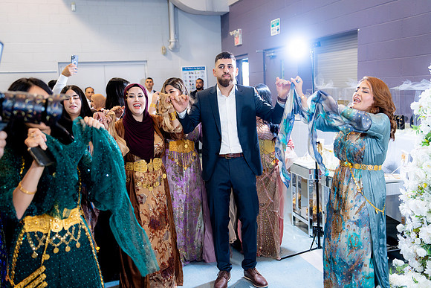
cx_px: 216
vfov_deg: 36.0
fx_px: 443
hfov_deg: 51.9
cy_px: 144
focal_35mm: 37
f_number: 2.8
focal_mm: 37
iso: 800
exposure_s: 1/250
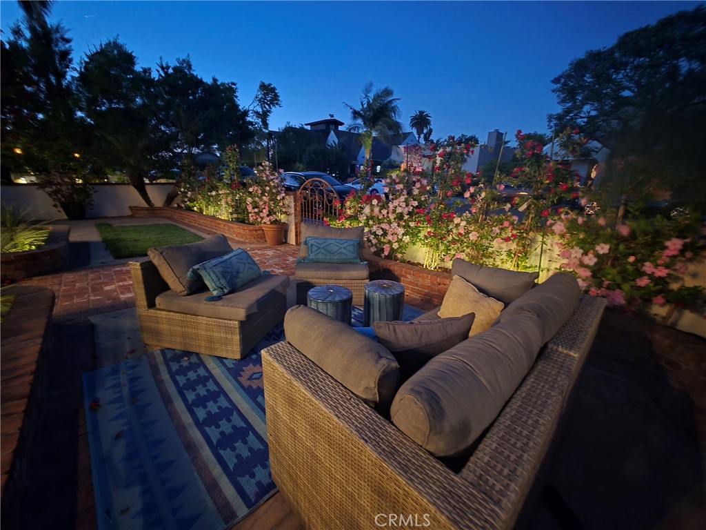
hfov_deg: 106.2
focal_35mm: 13
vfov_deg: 89.9
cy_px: 265
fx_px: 265
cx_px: 353
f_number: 1.9
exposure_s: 1/8.01
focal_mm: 2.2
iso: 1250
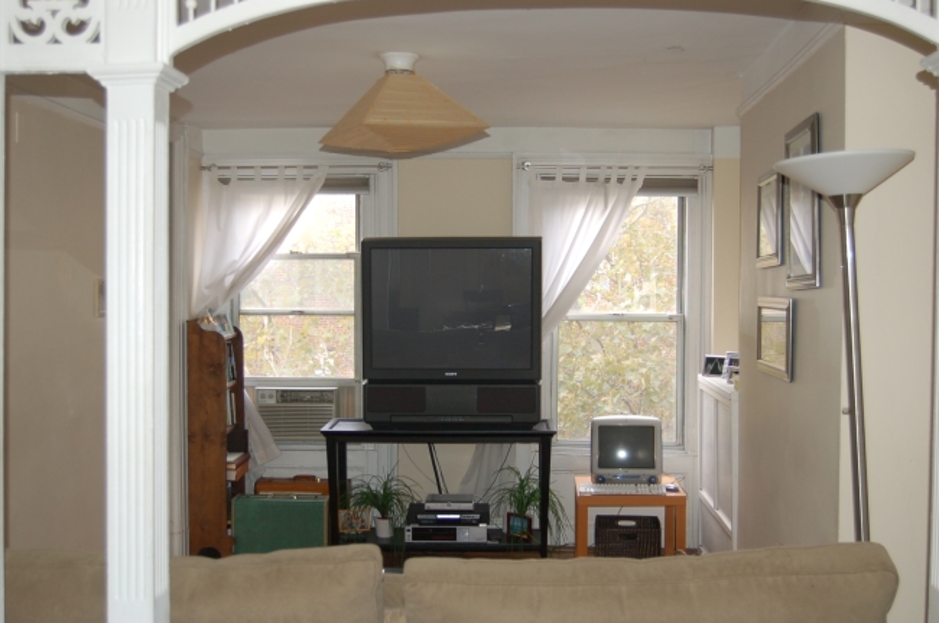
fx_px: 1172
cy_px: 312
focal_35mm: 45
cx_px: 470
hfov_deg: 43.7
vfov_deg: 29.8
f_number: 4.2
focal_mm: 30
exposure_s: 1/100
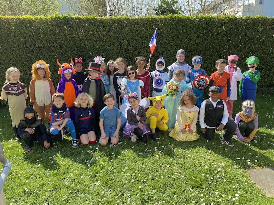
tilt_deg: -14.1
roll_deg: +1.3
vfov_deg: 53.1
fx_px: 206
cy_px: 102
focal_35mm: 26
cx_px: 137
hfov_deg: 67.3
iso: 32
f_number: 1.8
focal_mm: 4.25
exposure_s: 1/733
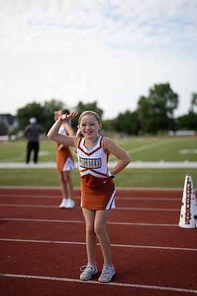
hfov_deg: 26.0
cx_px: 96
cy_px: 144
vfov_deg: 38.2
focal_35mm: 52
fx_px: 427
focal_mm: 50
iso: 200
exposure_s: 1/6400
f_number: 1.2
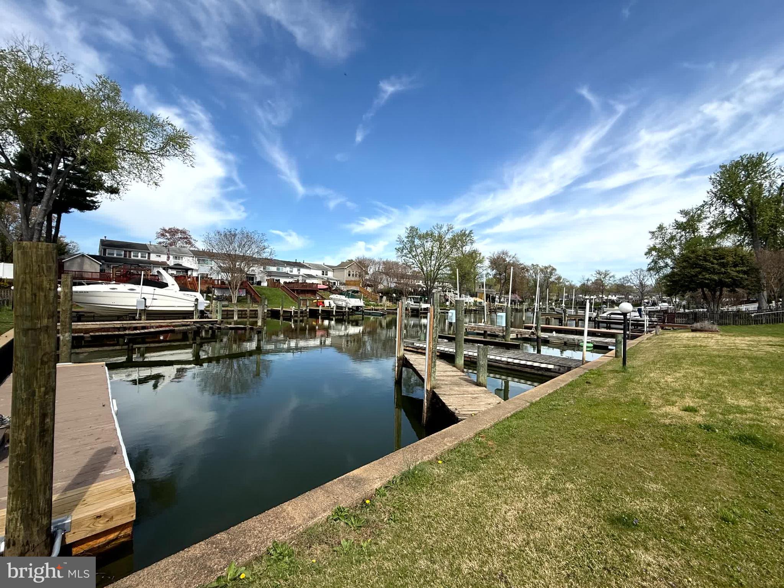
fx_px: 317
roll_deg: -1.6
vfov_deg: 85.7
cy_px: 294
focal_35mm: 14
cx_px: 392
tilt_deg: +1.5
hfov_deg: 102.1
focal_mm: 2.22
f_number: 2.2
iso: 50
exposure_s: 1/1848
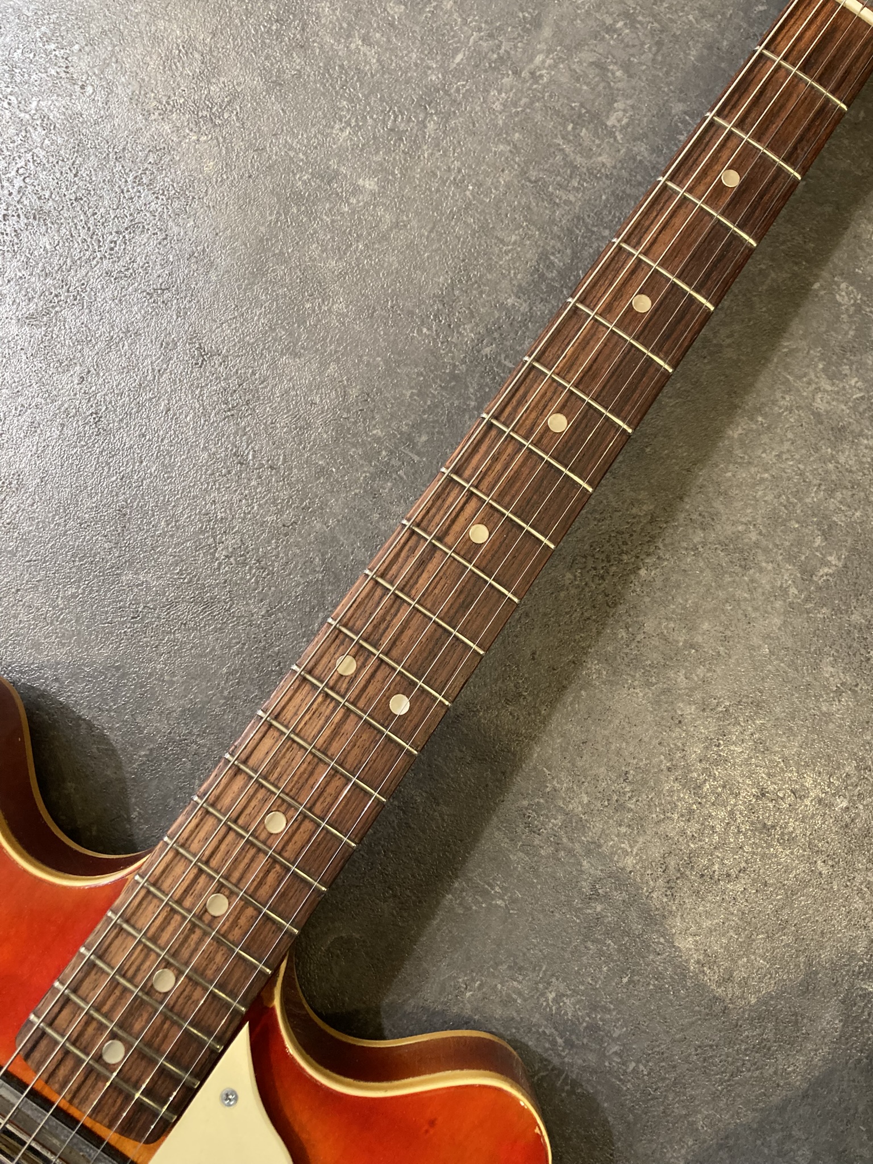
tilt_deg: -83.4
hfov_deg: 49.7
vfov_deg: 63.4
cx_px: 436
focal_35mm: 28
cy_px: 582
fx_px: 942
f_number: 1.8
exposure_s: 1/50
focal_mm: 3.99
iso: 250
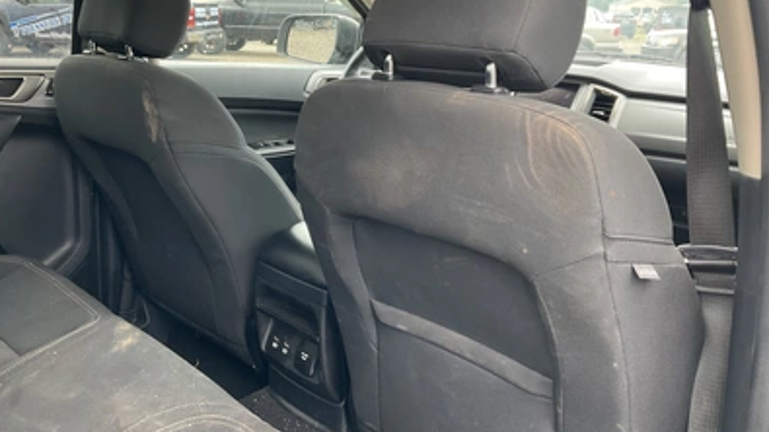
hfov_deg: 61.0
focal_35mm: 32
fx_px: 652
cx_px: 382
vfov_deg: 36.3
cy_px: 144
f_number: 1.8
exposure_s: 1/73
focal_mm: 3
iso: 64
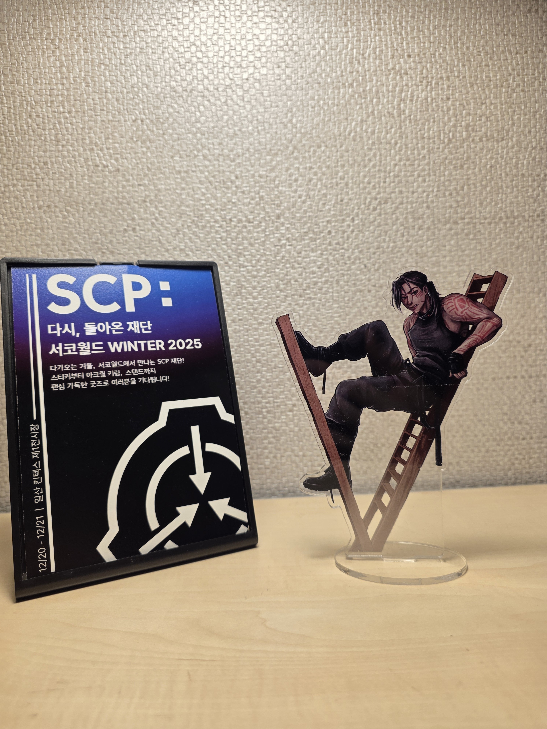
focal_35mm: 23
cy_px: 364
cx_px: 274
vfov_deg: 73.9
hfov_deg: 58.9
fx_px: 485
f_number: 1.7
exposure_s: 1/120
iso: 80
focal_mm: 6.25
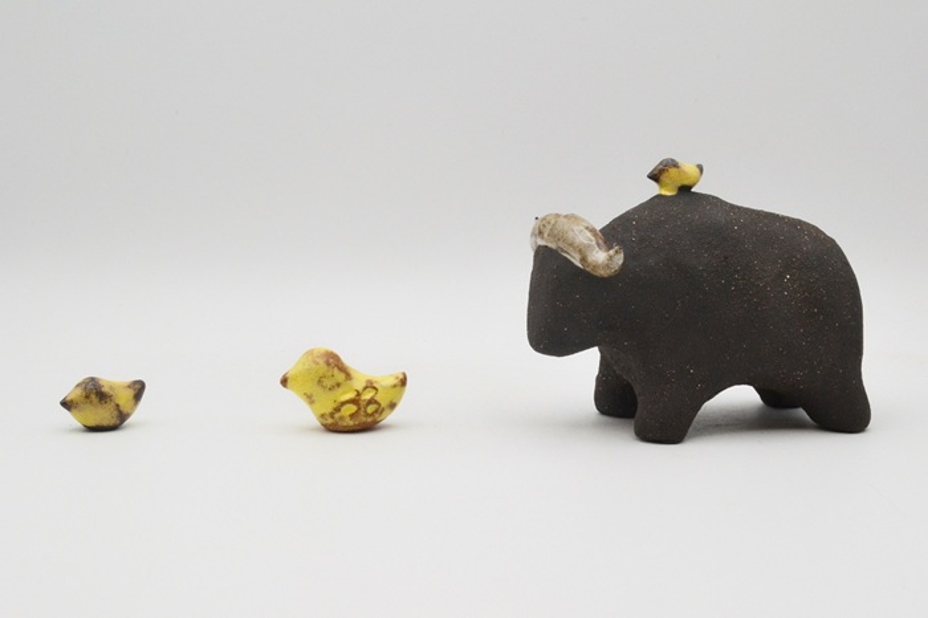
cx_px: 464
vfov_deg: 25.7
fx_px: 1353
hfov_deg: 37.9
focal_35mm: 52
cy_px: 309
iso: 800
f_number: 22
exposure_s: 1/125
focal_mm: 35
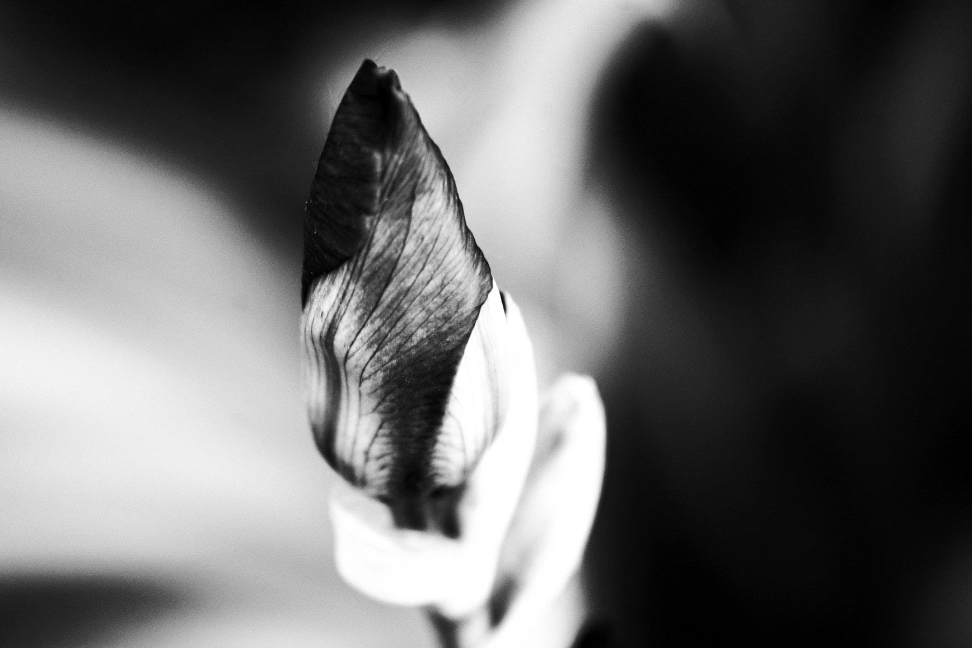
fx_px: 9556
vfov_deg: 3.9
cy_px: 354
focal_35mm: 354
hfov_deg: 5.8
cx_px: 414
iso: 100
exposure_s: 1/40
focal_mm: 200
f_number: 5.6
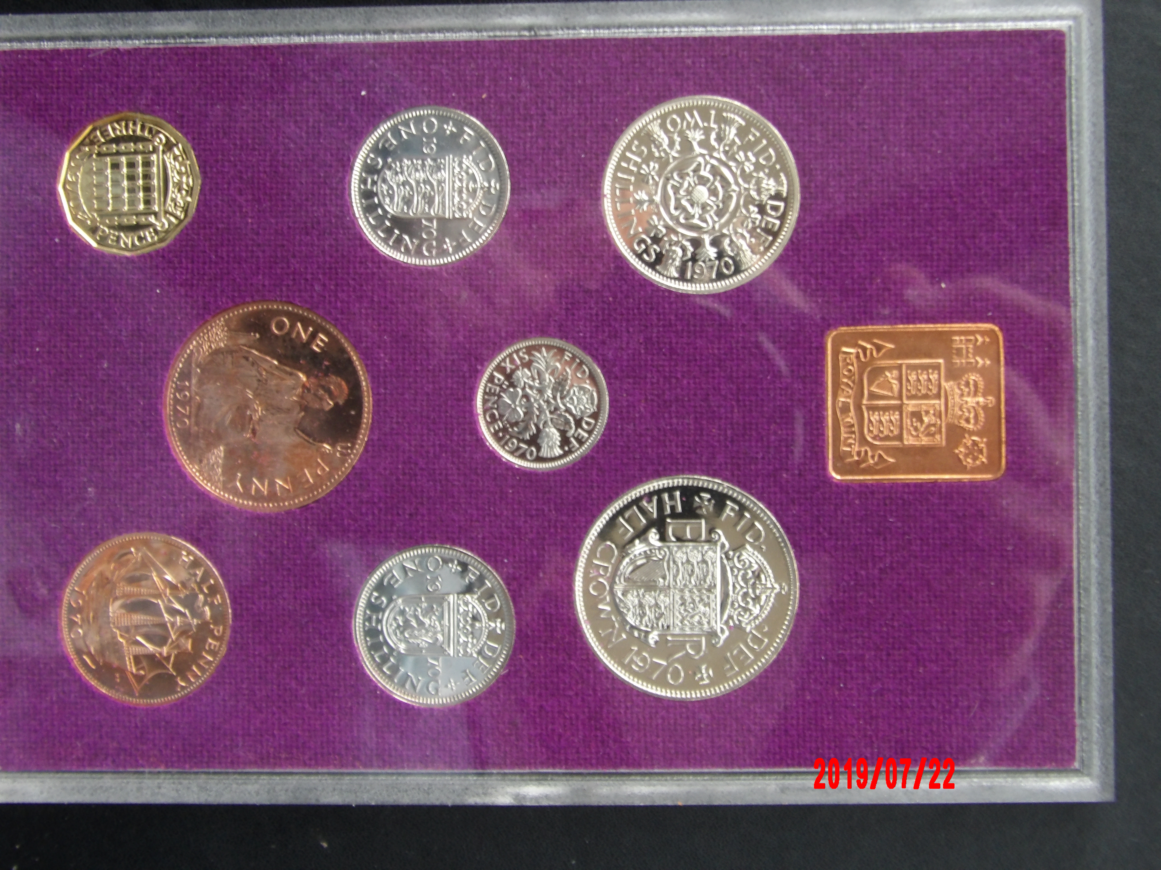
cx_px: 580
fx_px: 2046
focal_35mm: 61
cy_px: 435
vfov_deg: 24.0
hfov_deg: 31.7
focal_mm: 10.9
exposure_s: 1/15
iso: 207
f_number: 4.3
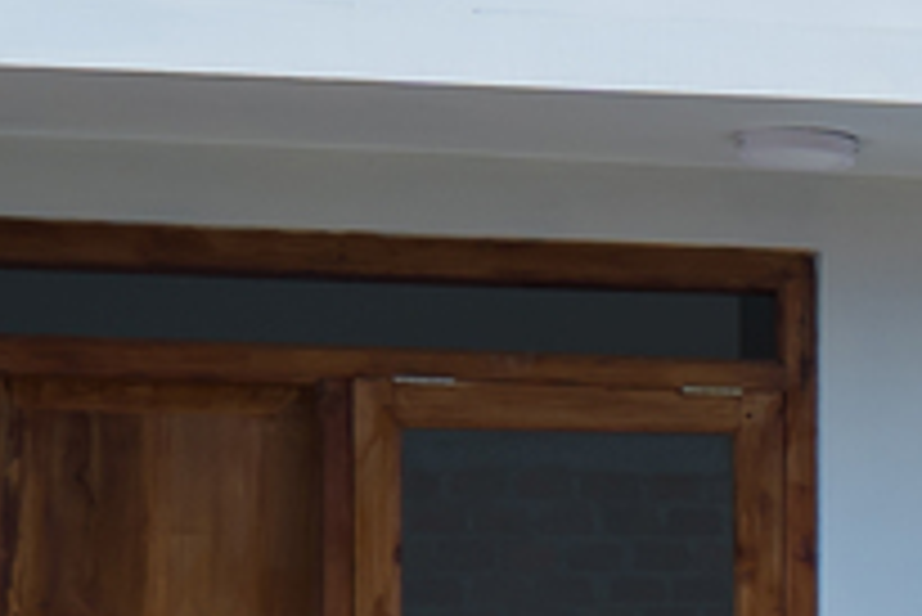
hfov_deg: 8.3
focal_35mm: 219
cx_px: 2543
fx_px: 5613
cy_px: 794
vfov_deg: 6.2
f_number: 4
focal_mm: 30
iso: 100
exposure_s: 1/1000
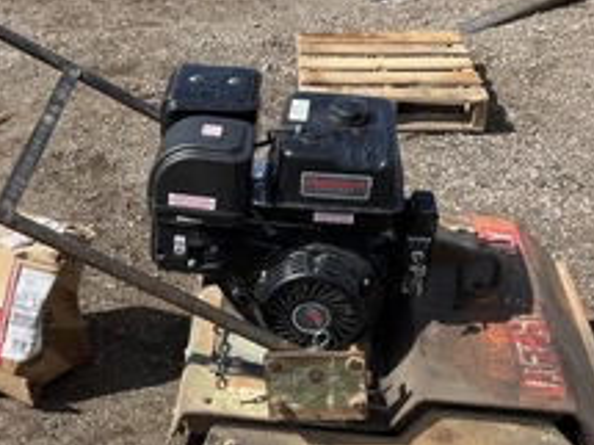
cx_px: 232
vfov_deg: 27.0
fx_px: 926
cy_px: 249
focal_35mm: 54
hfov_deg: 35.4
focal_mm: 3
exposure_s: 1/1250
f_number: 1.8
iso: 25
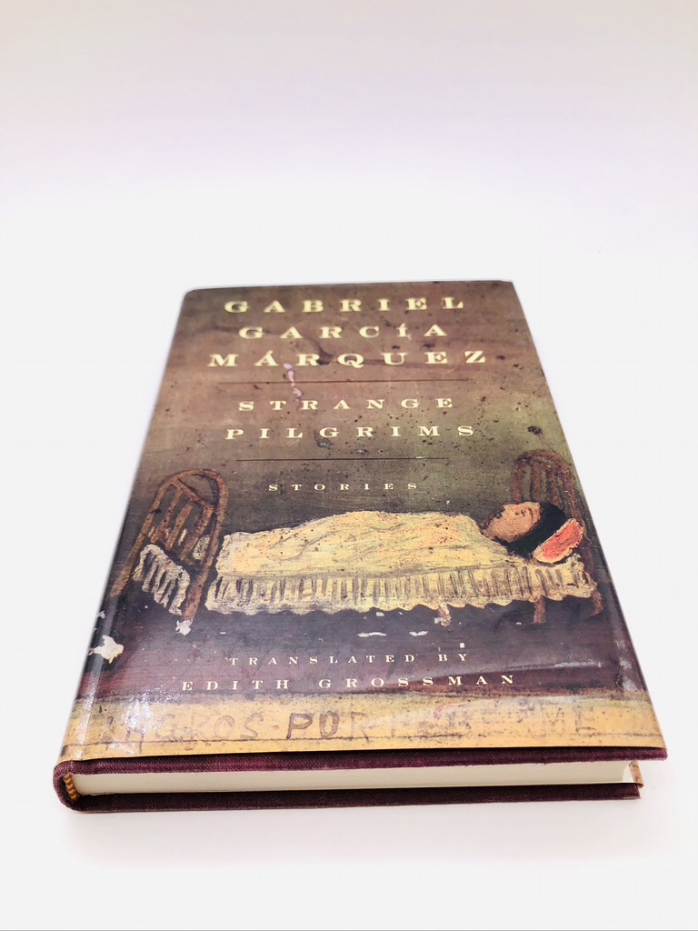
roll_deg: +0.3
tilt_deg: -41.1
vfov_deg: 63.4
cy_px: 466
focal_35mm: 28
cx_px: 349
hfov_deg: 49.7
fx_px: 753
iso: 20
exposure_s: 1/361
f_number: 1.8
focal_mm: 3.99
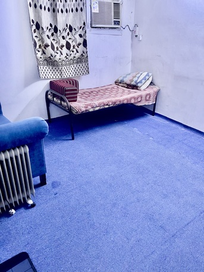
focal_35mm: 25
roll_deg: -0.6
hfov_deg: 54.9
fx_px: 196
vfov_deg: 69.4
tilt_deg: -25.2
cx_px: 102
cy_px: 136
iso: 500
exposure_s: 1/30
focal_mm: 5.1
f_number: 1.6
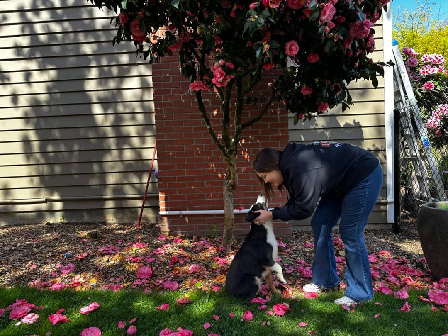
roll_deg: +2.8
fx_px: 311
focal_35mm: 24
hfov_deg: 71.6
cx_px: 224
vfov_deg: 56.8
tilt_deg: -1.0
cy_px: 168
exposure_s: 1/383
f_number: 1.78
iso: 80
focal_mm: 6.86
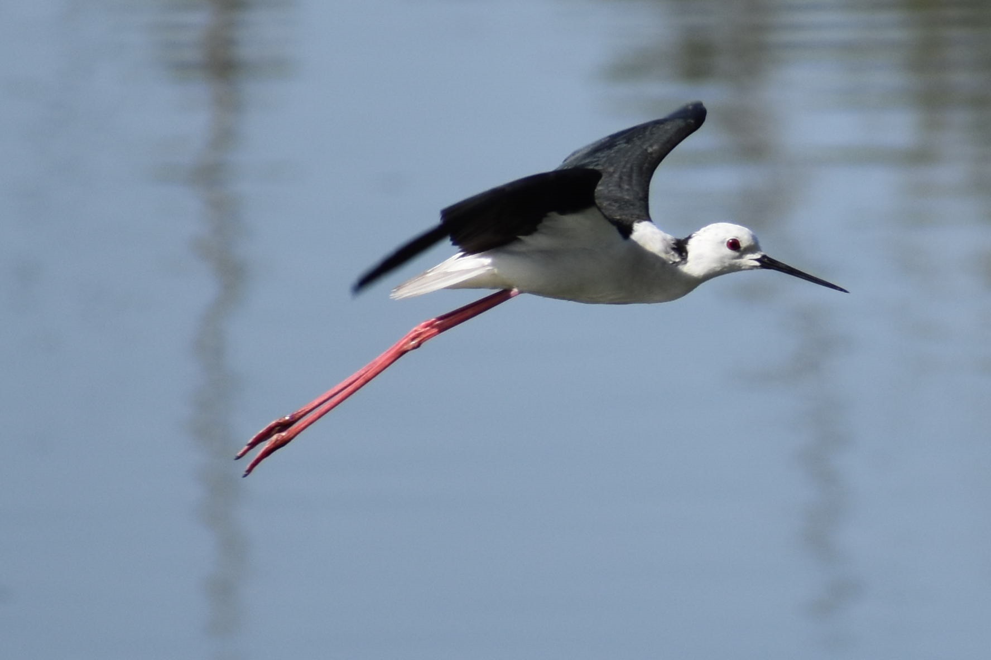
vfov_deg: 3.1
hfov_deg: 4.6
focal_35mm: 450
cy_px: 330
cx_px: 496
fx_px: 12387
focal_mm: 300
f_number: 6.3
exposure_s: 1/1000
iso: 200
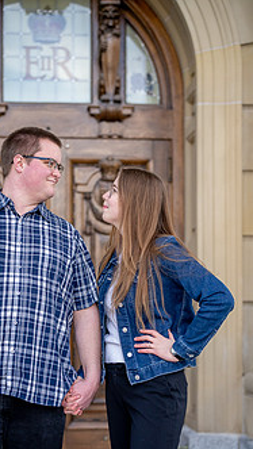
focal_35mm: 71
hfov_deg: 17.0
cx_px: 77
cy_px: 302
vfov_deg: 29.5
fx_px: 846
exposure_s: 1/6400
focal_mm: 50
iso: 1600
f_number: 1.8
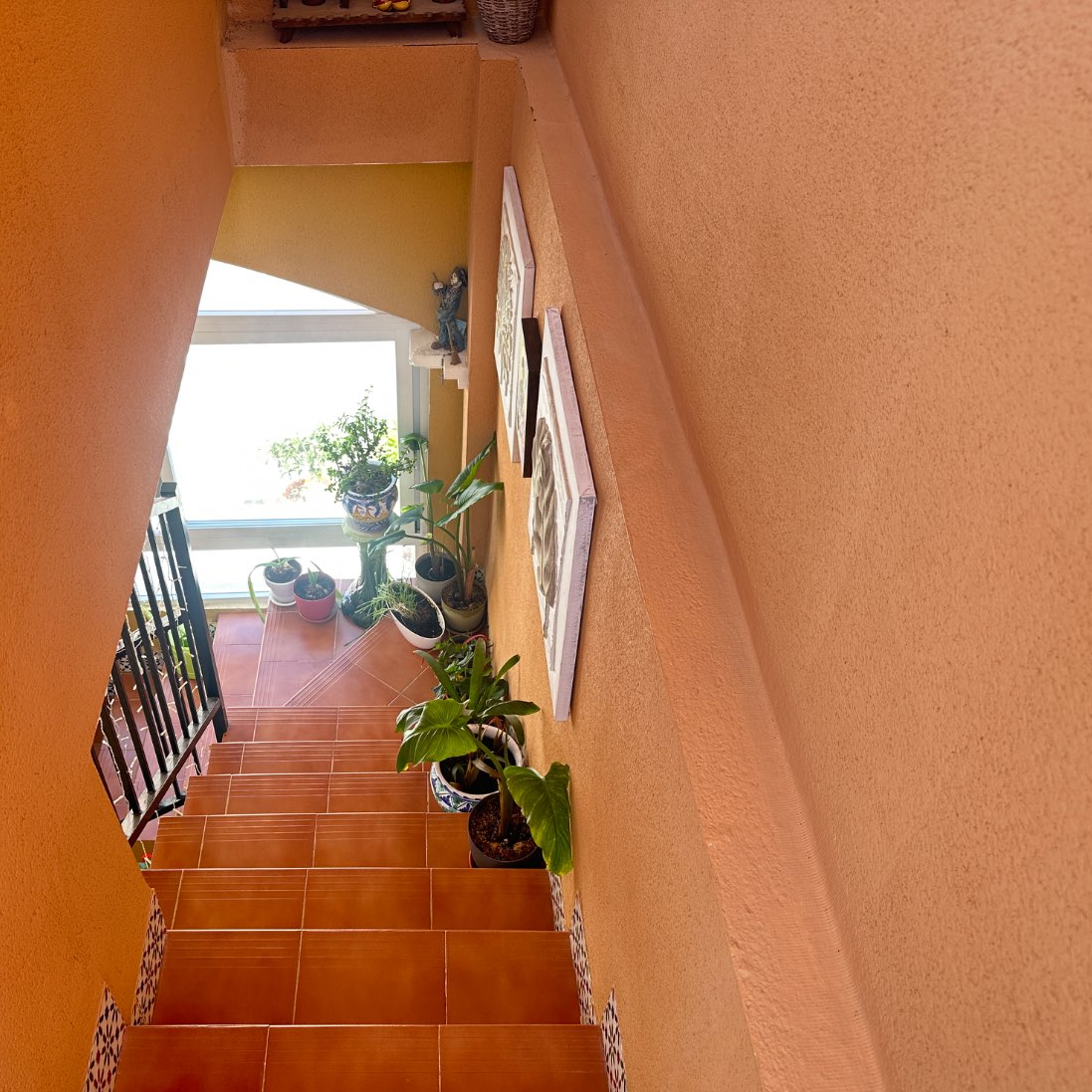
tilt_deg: -42.9
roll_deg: +0.9
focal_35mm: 29
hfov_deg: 55.1
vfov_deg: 55.6
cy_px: 559
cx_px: 419
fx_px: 1035
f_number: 1.78
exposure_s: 1/137
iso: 80
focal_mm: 6.86
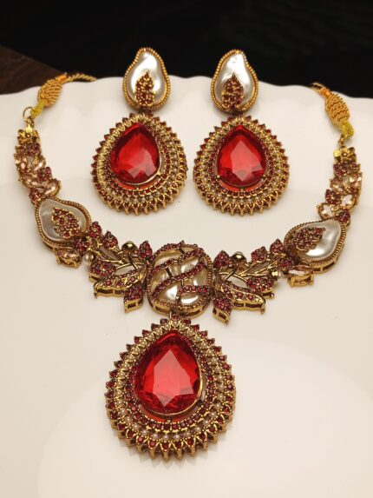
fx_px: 560
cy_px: 249
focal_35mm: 39
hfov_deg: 36.8
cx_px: 186
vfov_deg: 47.9
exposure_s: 1/244
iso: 50
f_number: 1.8
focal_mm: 3.98
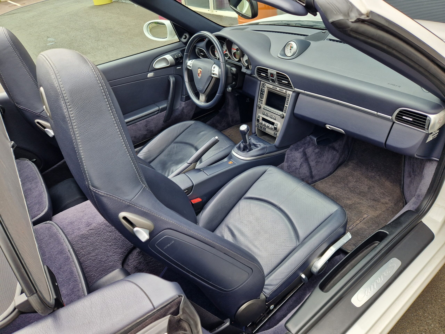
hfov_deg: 73.9
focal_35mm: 23
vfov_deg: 58.9
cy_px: 167
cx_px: 222
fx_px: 296
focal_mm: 5.4
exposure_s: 1/248
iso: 50
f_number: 1.8
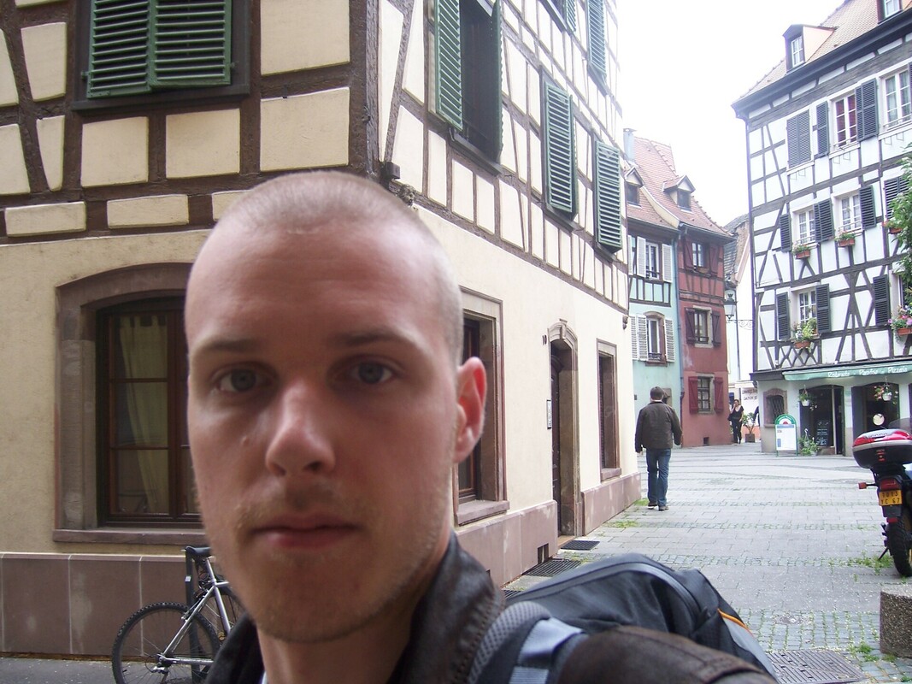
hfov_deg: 51.4
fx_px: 948
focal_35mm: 36
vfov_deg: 39.6
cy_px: 342
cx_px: 456
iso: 80
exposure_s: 1/200
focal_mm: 6.2
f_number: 2.8
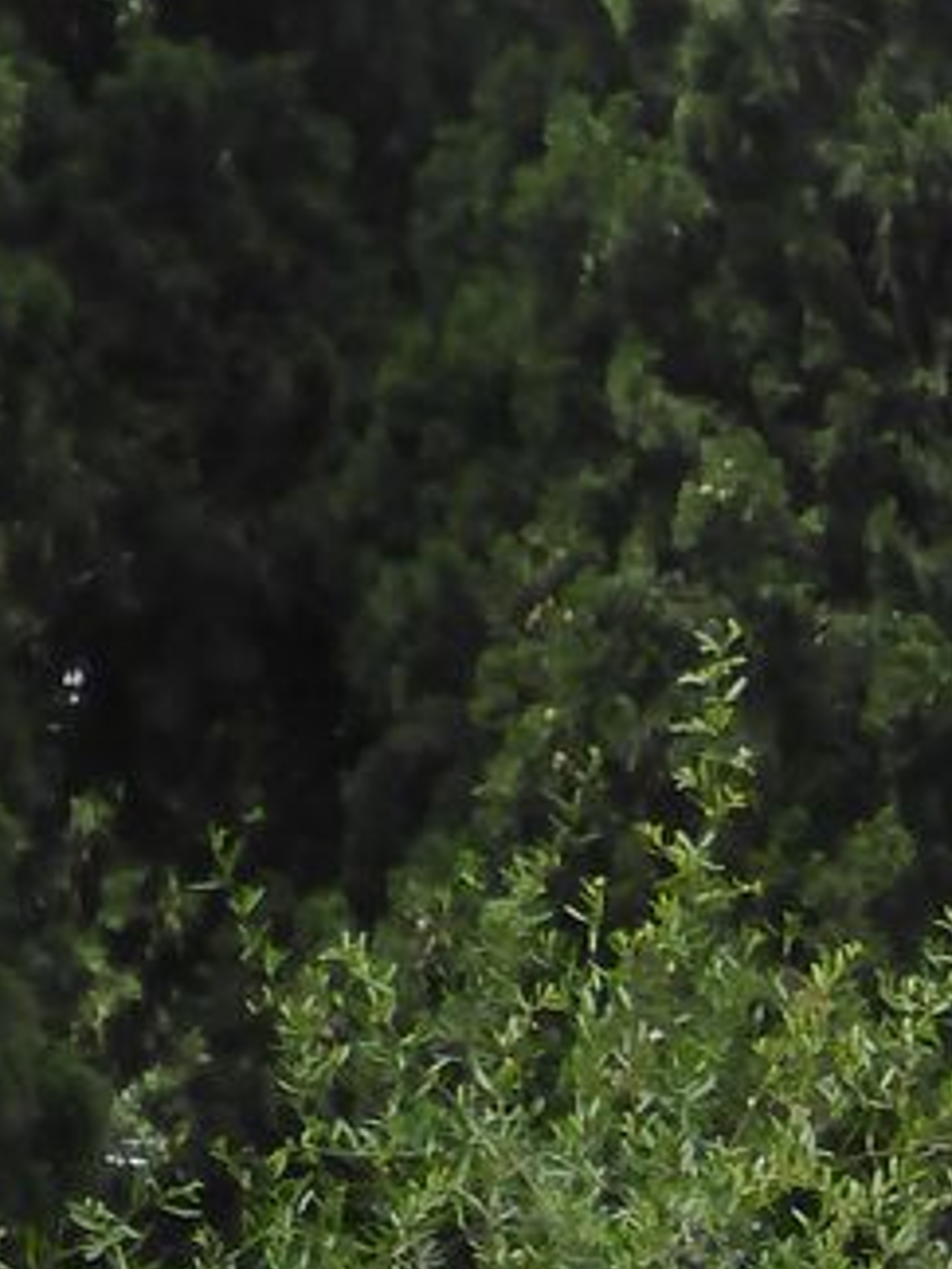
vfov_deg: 7.1
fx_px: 9607
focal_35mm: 262
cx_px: 1739
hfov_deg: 5.6
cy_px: 3122
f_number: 4.1
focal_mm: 9
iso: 160
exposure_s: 1/800
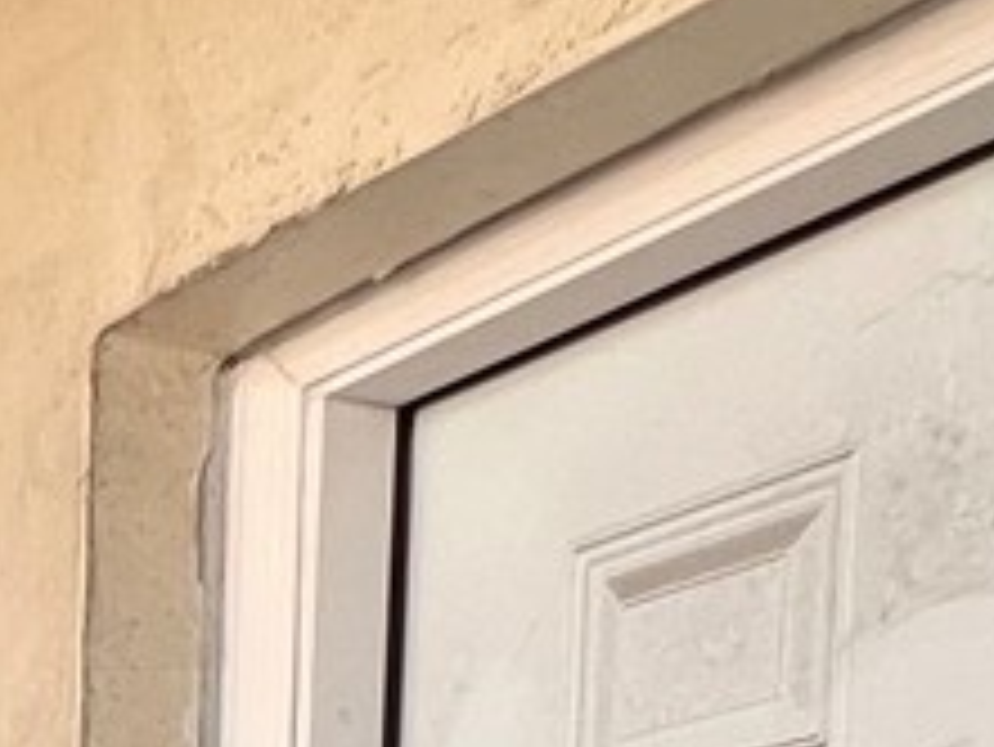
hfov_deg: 18.5
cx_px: -490
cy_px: 1656
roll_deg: -0.8
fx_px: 2701
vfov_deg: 12.9
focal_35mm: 94
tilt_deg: -5.7
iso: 32
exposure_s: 1/362
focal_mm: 1.57
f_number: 1.8
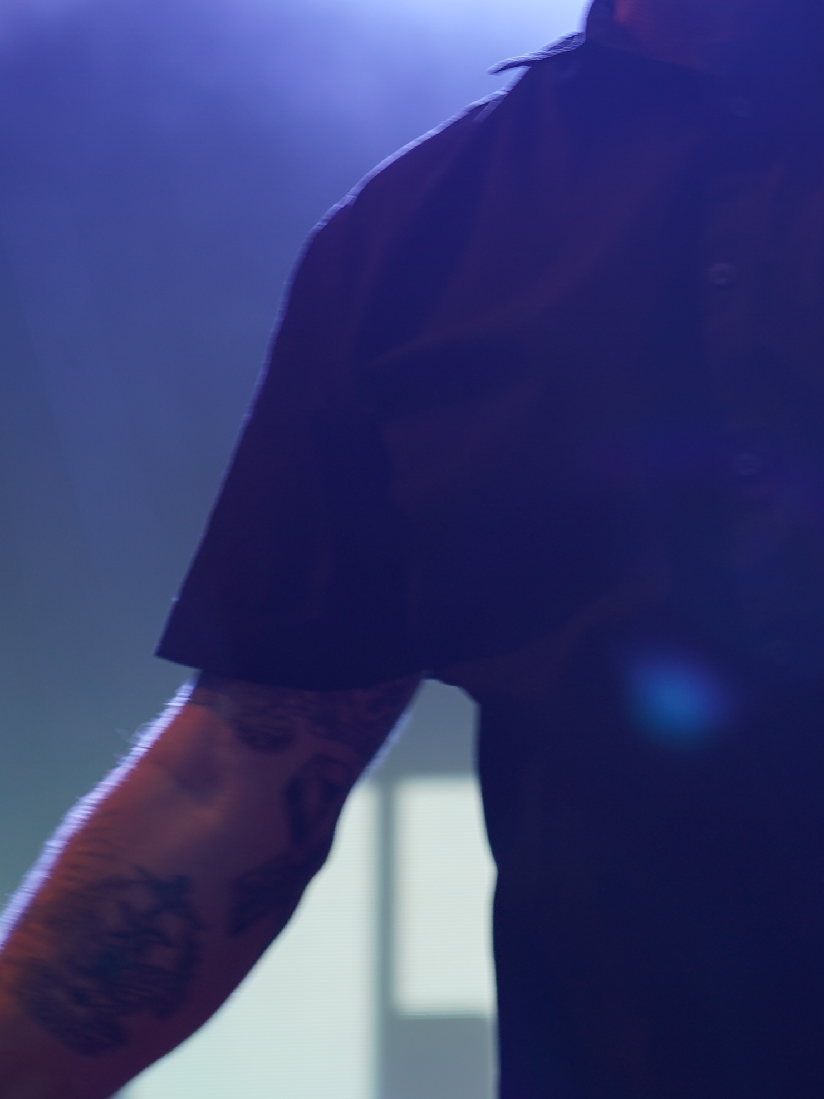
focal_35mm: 190
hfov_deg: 7.7
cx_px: 969
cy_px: 108
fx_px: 6032
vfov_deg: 10.4
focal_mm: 65
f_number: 4
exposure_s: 1/80
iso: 125
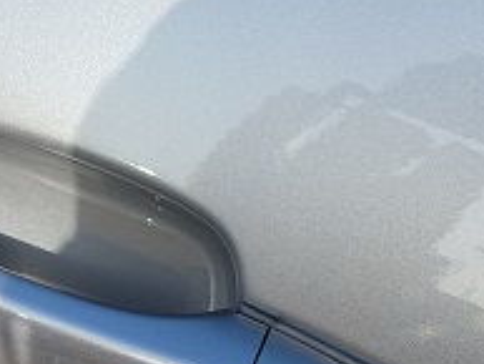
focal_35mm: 84
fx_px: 1175
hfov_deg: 22.5
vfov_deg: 16.9
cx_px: 10
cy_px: 419
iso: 20
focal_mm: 3.98
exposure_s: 1/175
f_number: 1.8
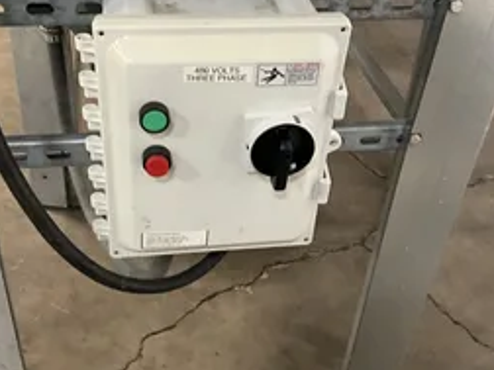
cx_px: 231
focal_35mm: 46
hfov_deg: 41.2
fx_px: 656
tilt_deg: -35.4
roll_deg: -3.8
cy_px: 157
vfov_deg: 31.5
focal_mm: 3
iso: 320
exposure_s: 1/30
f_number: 1.8
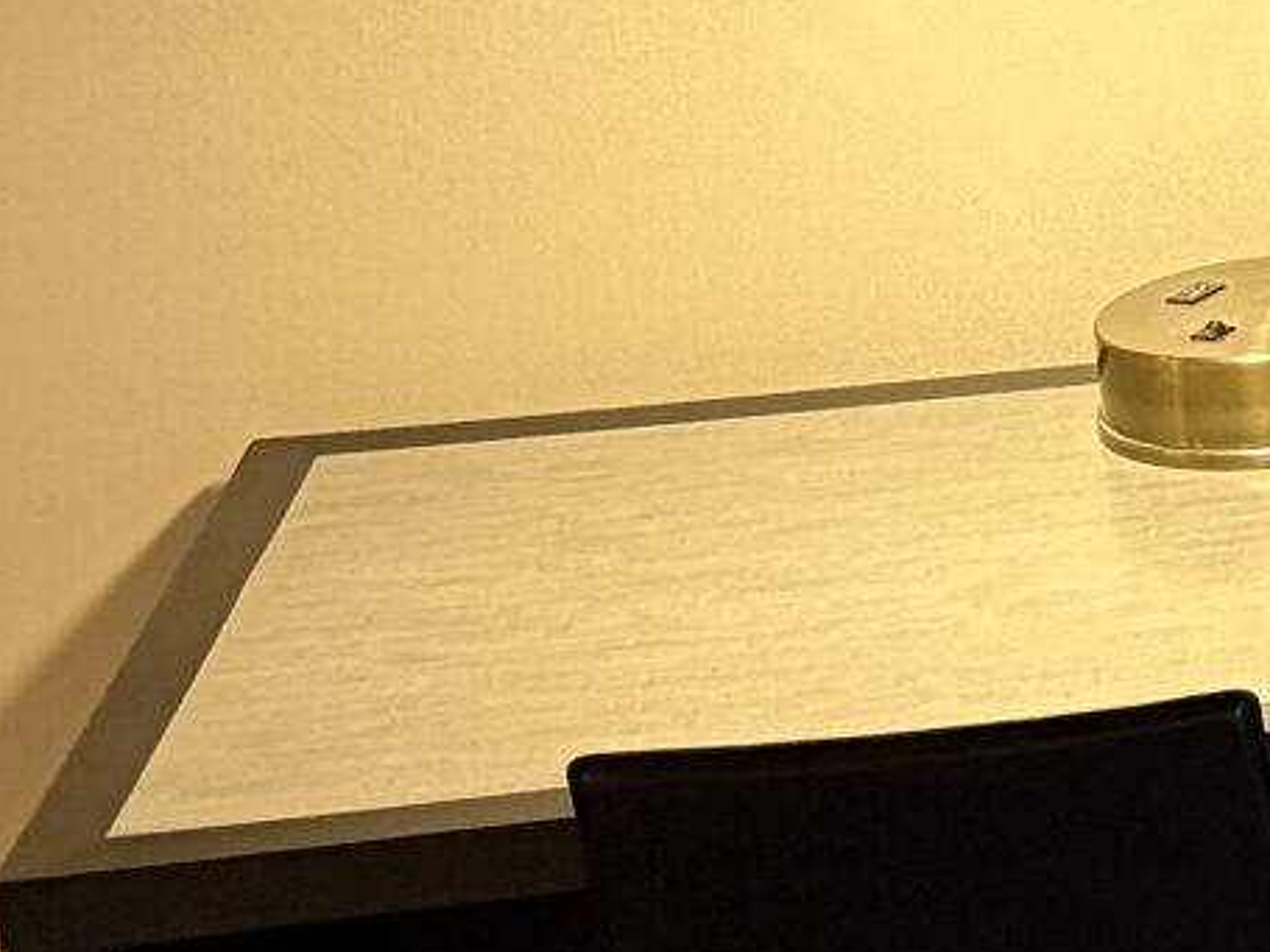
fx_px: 4952
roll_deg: +0.1
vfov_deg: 10.8
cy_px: -103
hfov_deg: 11.6
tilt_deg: -13.6
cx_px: 3190
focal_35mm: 135
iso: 500
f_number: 1.78
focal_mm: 6.76
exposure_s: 1/60
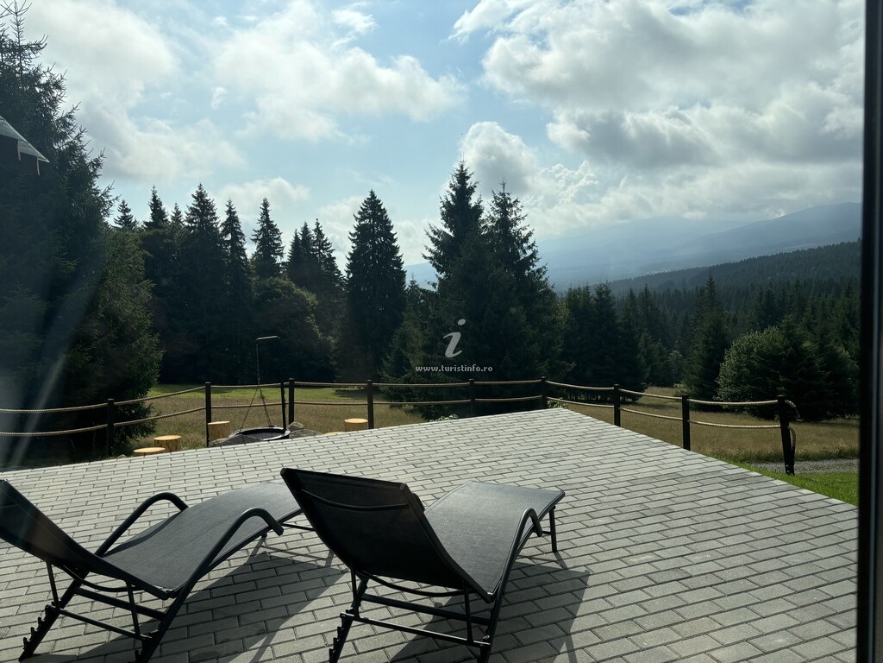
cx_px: 442
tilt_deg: -5.7
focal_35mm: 26
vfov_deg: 53.1
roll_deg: +2.6
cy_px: 332
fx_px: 663
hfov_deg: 67.3
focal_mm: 5.96
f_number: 1.6
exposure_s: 1/6711
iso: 50
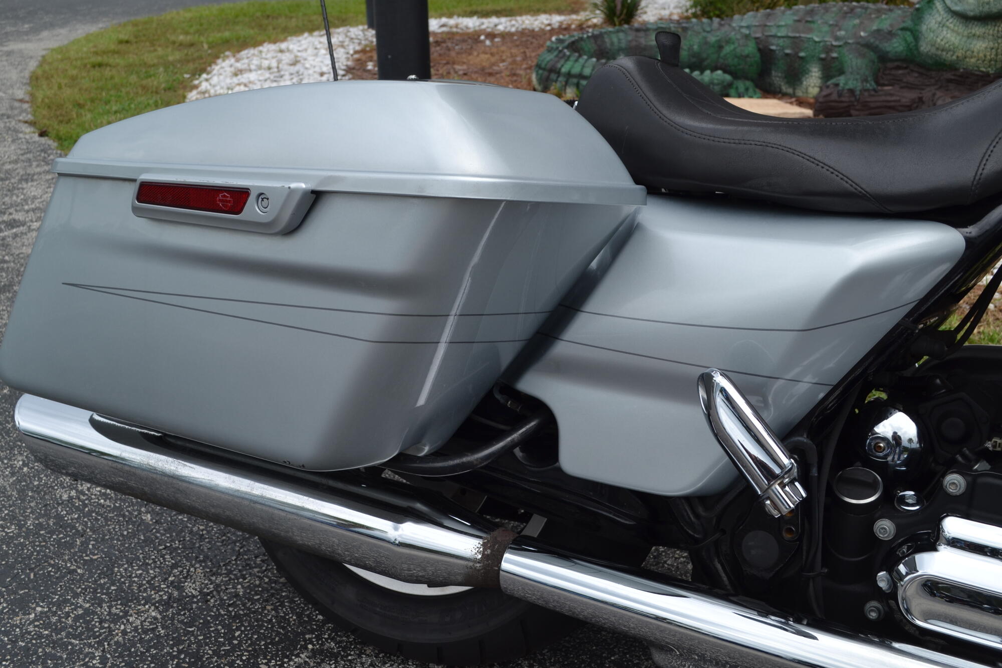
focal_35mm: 39
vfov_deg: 34.2
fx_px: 1085
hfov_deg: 49.6
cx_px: 501
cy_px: 334
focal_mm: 26
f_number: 8
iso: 100
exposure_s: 1/250
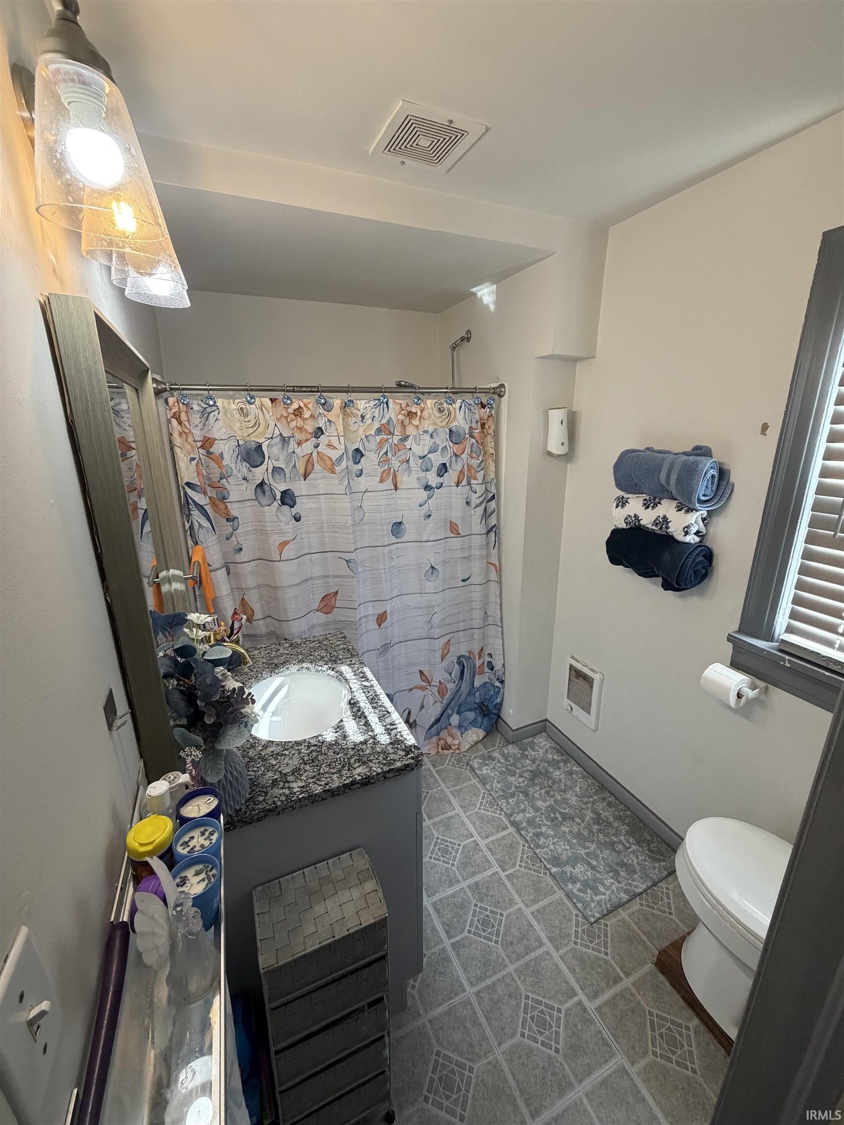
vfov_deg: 102.1
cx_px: 422
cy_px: 562
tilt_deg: -16.7
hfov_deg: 85.7
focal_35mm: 14
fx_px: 455
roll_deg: +0.1
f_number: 2.2
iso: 320
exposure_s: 1/120
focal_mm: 2.22
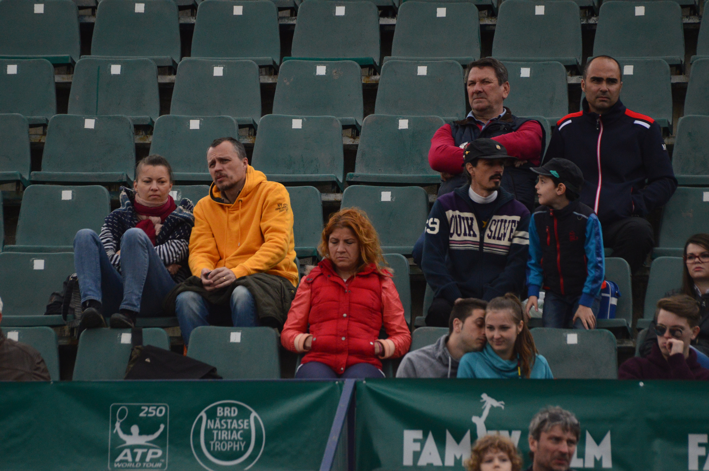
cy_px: 236
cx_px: 354
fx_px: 6493
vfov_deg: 4.2
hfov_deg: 6.2
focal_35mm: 330
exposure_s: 1/1250
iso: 1600
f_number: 5
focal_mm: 220
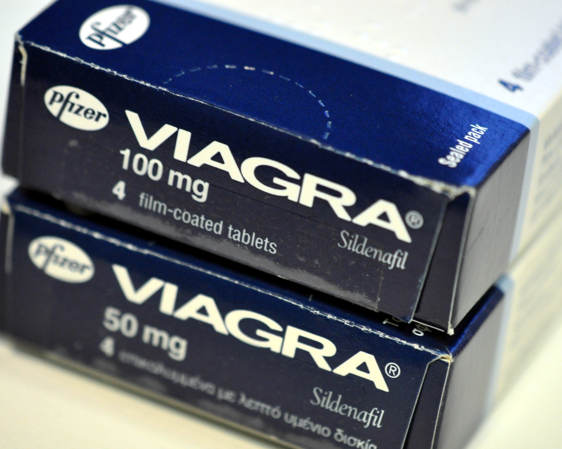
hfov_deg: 11.6
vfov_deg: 9.3
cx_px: 241
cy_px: 251
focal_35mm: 167
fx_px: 2771
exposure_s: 1/125
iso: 1400
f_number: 4
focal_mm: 85
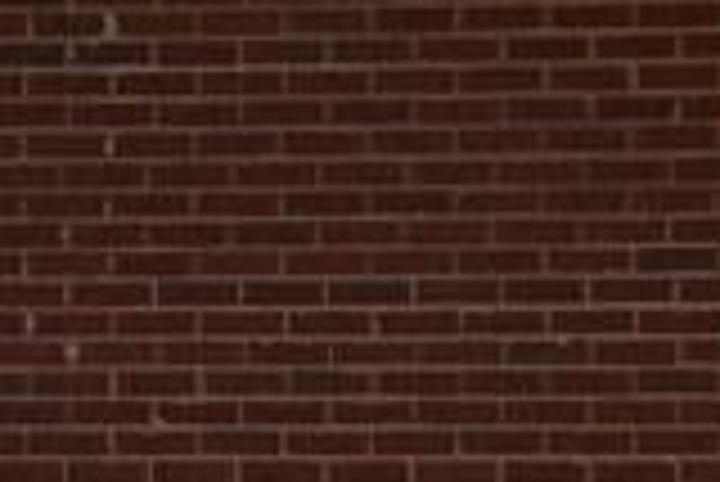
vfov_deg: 3.8
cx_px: -153
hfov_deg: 5.7
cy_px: 635
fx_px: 7186
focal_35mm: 359
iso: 100
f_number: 4.1
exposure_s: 1/320
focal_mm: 9.8
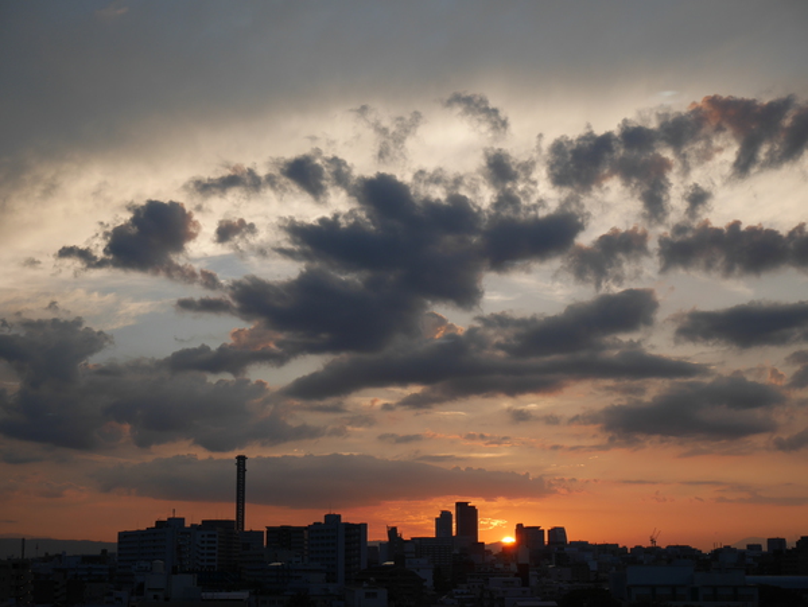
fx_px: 1495
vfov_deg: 23.0
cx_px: 404
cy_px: 304
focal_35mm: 64
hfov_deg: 30.2
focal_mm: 32
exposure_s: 1/200
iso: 200
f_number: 6.3
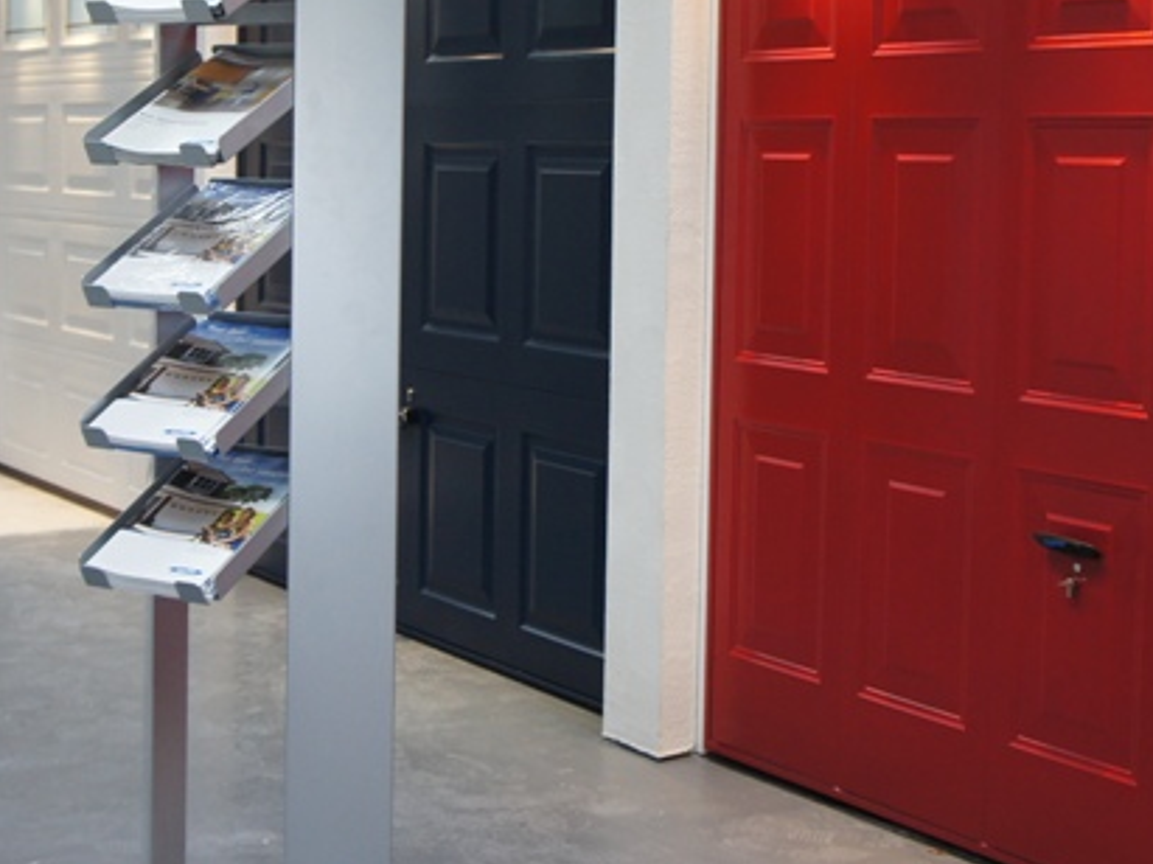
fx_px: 2061
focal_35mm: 62
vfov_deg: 23.6
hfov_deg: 31.2
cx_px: 620
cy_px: 288
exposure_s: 1/40
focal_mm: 23
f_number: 4
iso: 800
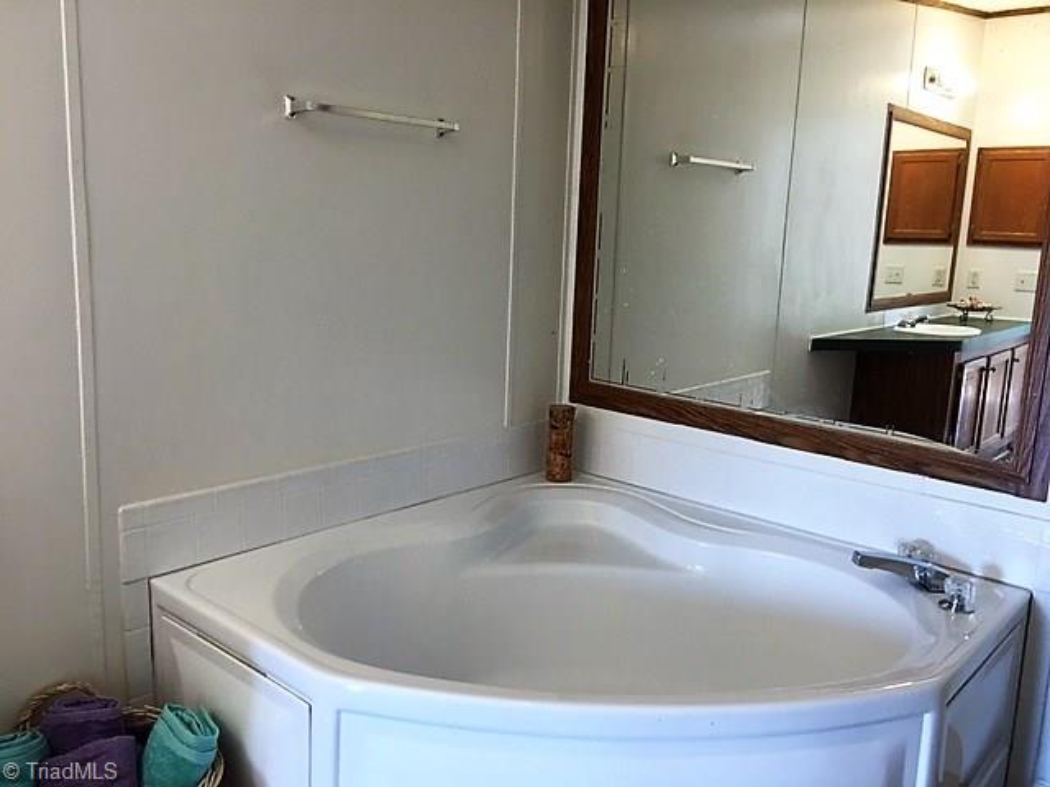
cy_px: 394
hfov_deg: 61.7
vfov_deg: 48.2
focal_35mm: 29
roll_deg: -1.6
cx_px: 525
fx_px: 880
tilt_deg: -10.6
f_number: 2.2
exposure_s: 1/30
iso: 25
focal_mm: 4.15
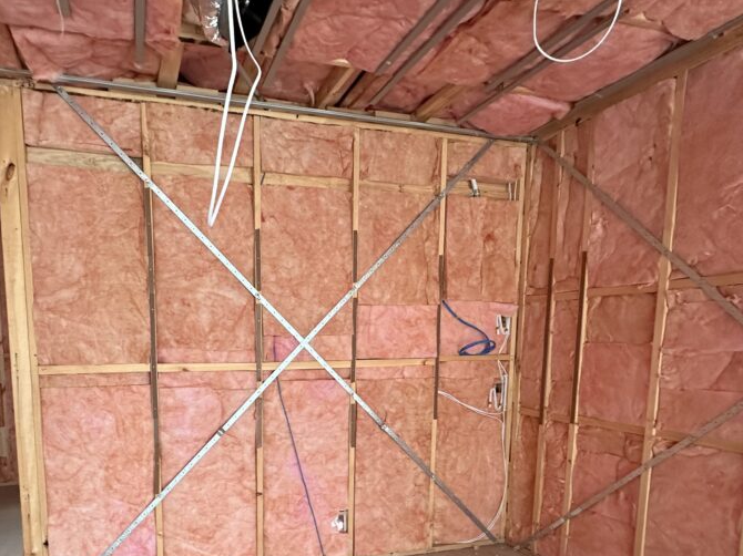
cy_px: 401
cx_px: 271
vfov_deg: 56.6
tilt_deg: -5.9
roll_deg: +0.7
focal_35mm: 23
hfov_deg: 72.5
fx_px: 493
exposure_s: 1/65
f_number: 2.2
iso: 320
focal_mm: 2.22
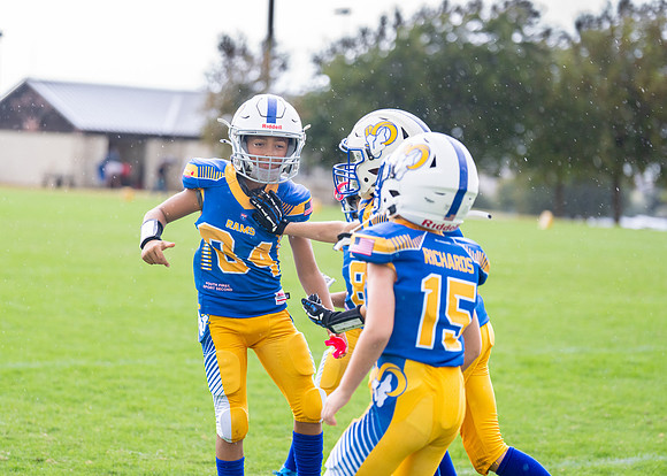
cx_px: 282
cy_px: 255
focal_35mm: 125
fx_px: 2362
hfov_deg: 16.1
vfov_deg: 11.5
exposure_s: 1/1000
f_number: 2.8
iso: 1000
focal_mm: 110
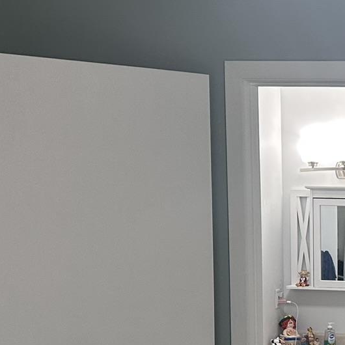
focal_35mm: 82
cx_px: 478
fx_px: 925
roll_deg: +1.3
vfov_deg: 20.6
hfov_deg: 19.2
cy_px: 333
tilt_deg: -4.2
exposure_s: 1/120
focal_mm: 6.86
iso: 160
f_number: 1.78
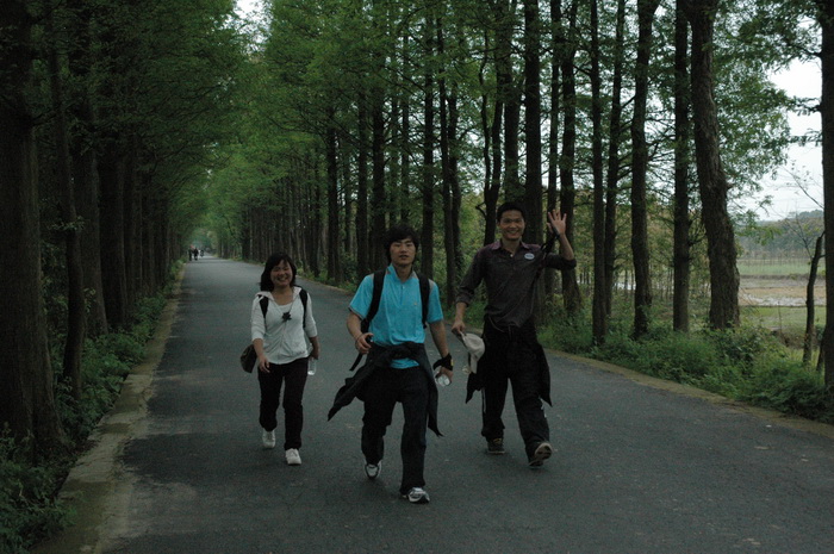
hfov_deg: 38.9
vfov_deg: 26.4
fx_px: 1180
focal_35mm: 51
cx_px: 417
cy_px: 277
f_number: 8
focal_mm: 34
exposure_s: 1/400
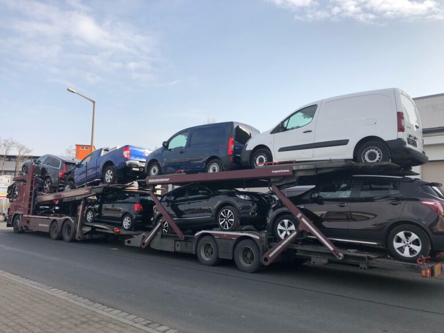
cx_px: 222
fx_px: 359
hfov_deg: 63.4
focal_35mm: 28
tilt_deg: +6.2
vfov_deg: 49.7
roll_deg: -1.2
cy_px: 166
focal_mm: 3.99
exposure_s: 1/1567
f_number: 1.8
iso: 20
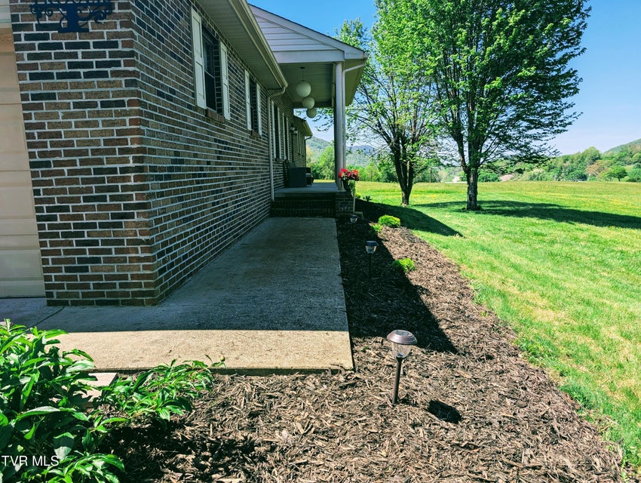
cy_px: 242
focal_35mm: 24
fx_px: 445
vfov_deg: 56.9
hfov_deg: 71.5
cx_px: 320
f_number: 1.68
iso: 21
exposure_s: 1/742
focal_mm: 6.9
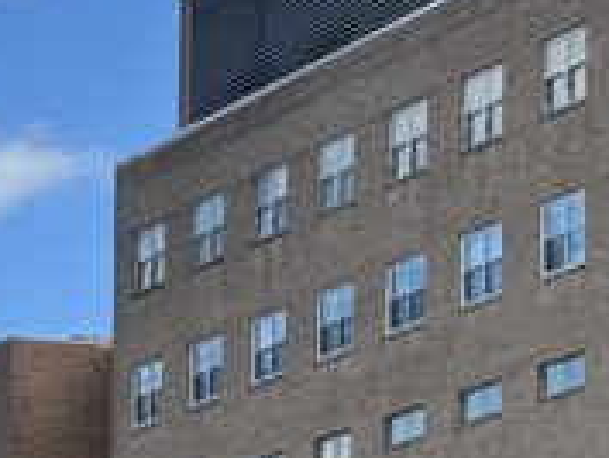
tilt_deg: +6.6
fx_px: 4894
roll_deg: -0.9
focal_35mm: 278
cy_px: 510
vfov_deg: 5.3
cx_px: 392
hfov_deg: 7.1
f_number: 1.78
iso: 64
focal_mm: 6.76
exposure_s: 1/4049
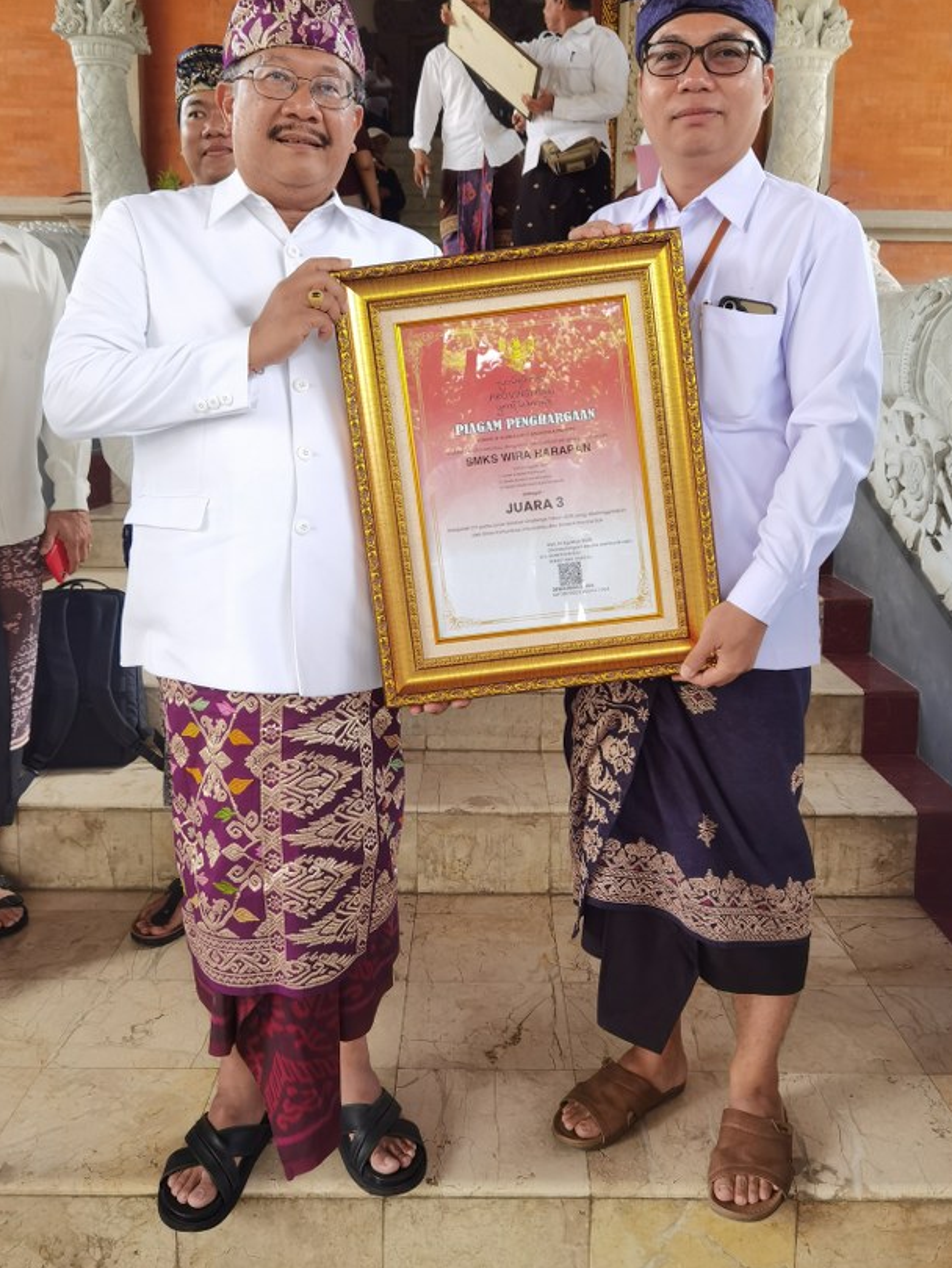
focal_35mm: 32
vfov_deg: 56.6
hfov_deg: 44.2
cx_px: 485
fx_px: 1173
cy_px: 546
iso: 50
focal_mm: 6.71
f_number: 1.9
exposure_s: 1/141
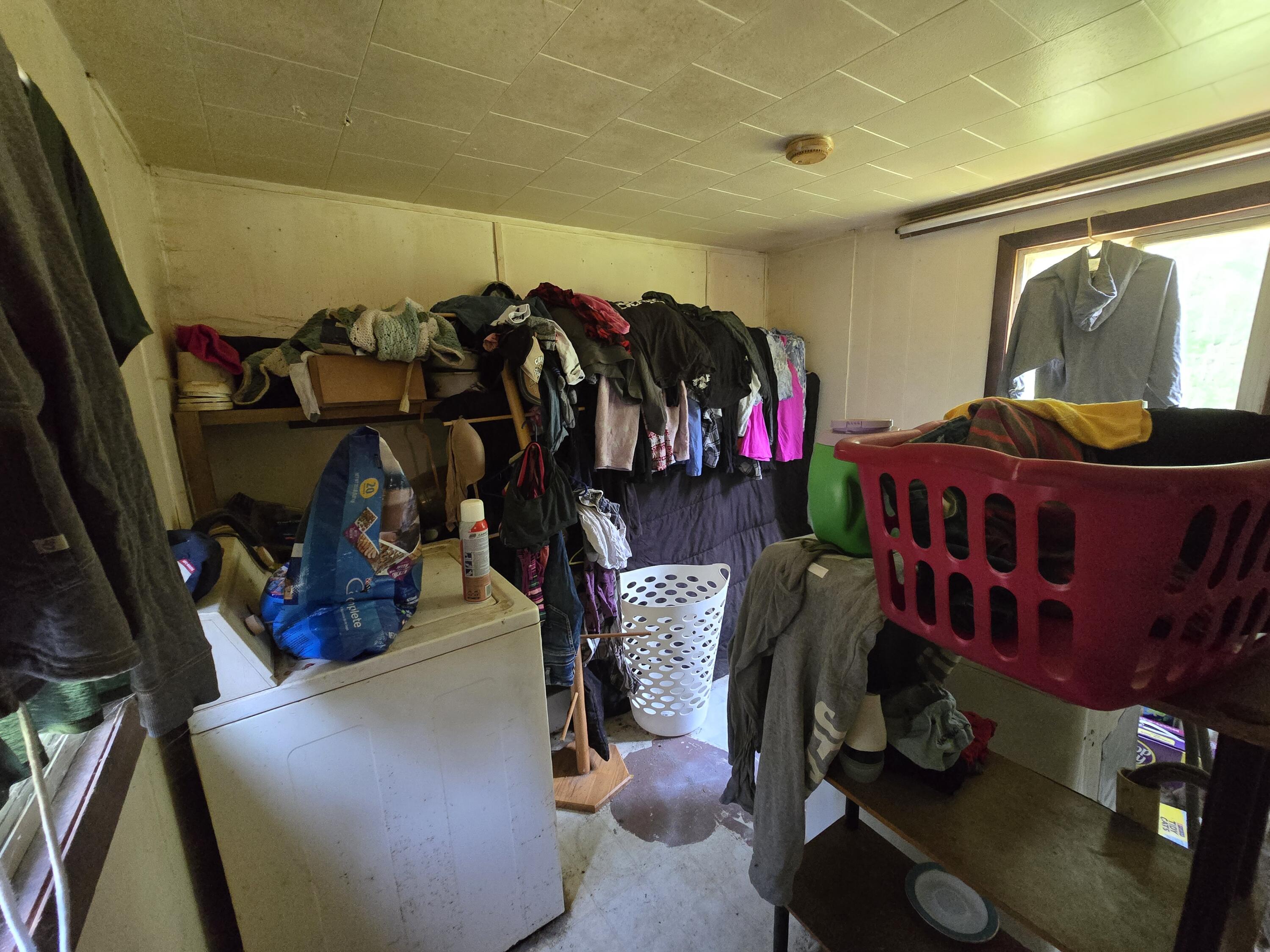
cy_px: 476
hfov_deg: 106.2
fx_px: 477
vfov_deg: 89.9
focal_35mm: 13
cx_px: 635
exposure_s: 1/60
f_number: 2.2
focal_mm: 2.2
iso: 1250
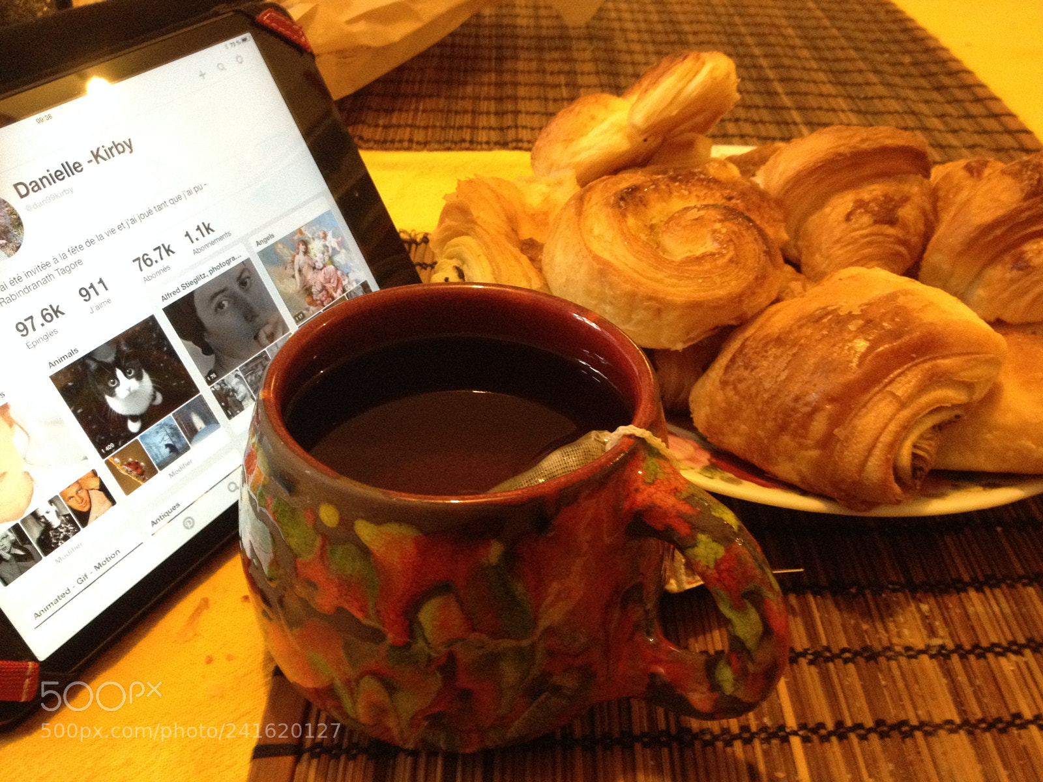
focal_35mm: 35
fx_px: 1055
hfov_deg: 52.6
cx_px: 522
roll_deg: -1.3
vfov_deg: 40.7
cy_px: 391
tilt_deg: -33.7
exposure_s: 1/20
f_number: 2.4
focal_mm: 4.28
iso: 250
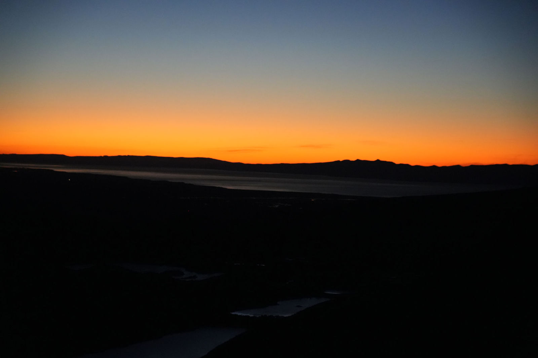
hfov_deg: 24.8
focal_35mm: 82
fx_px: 1225
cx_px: 269
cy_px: 179
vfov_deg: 16.6
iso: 8000
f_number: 4
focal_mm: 82
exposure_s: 1/160
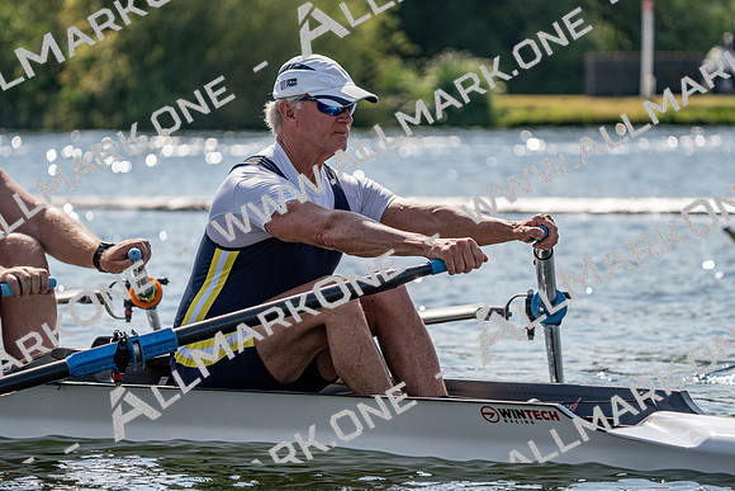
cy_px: 246
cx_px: 368
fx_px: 4084
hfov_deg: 10.3
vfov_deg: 6.9
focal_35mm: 200
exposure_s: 1/1600
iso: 160
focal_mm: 200
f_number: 5.6
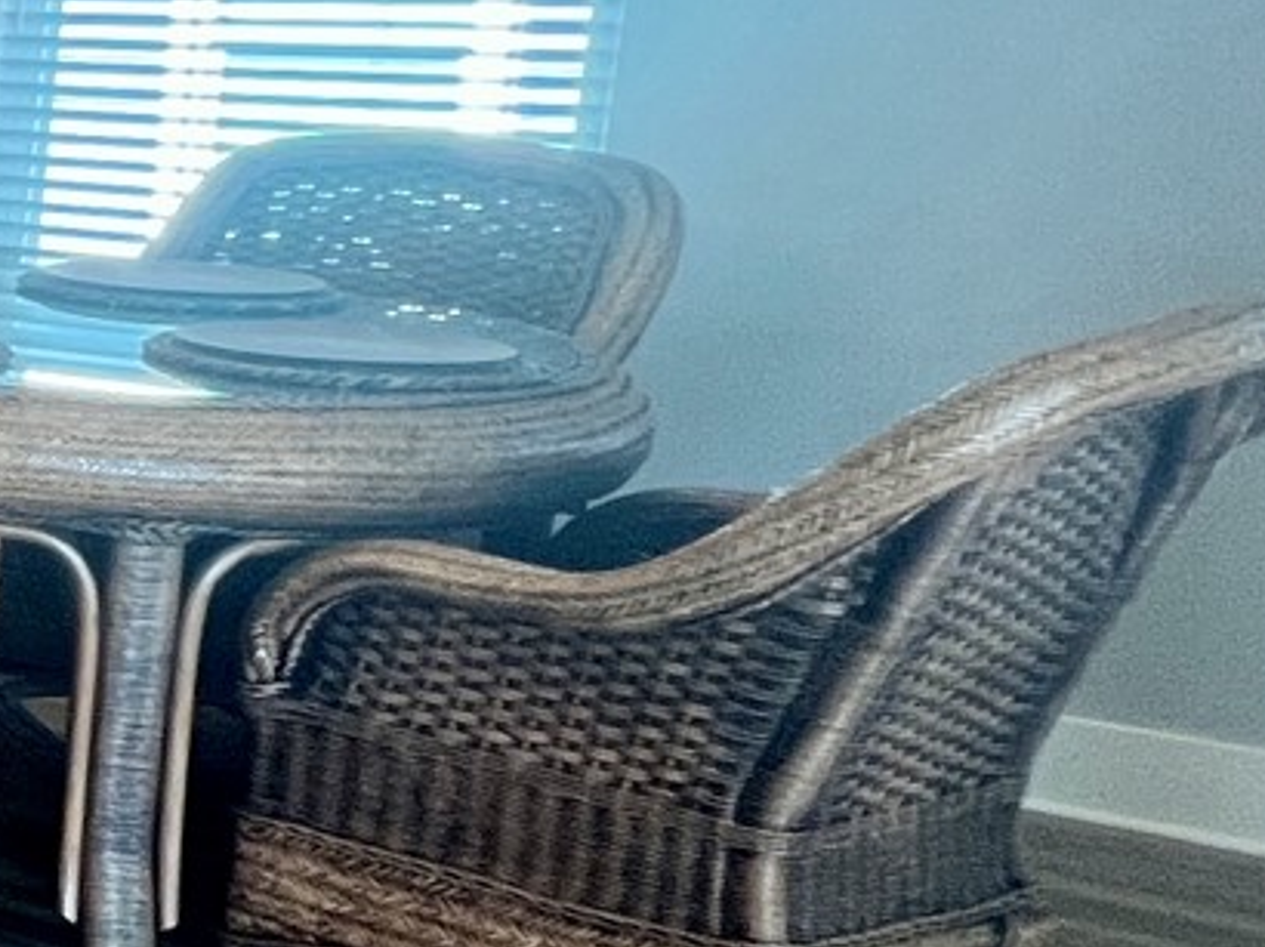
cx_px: -1700
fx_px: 2374
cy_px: 361
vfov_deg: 22.5
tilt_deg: -10.3
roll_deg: +1.4
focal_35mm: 65
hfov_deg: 15.7
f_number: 1.8
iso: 200
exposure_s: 1/120
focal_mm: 1.57
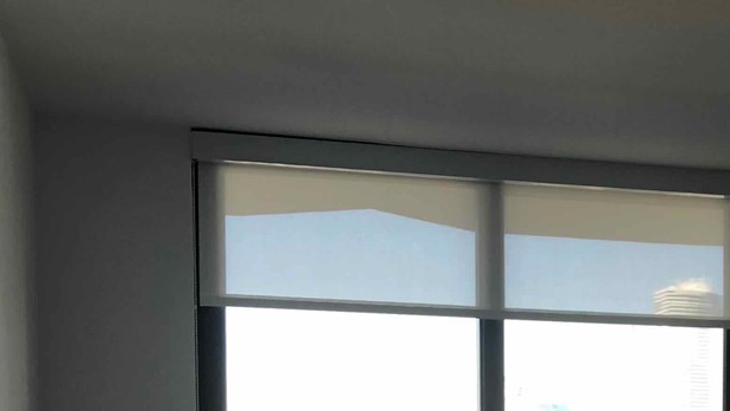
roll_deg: +0.8
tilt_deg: -3.6
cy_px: 580
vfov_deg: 14.5
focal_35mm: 79
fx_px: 1530
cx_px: 645
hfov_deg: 26.0
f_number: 1.8
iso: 125
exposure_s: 1/120
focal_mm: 4
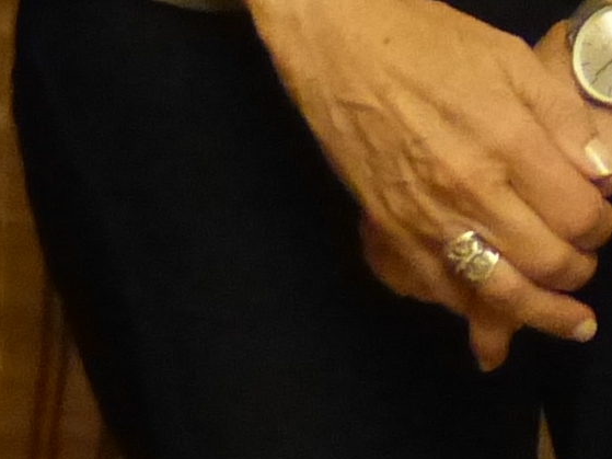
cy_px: -1003
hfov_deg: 3.4
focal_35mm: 580
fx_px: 10252
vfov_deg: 2.5
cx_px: 1031
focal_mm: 14.5
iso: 800
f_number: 2.8
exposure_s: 1/50
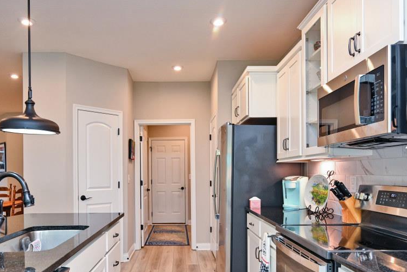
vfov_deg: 45.9
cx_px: 179
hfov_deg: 65.3
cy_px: 172
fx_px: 317
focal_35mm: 28
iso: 360
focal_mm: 14
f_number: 4
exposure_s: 1/60
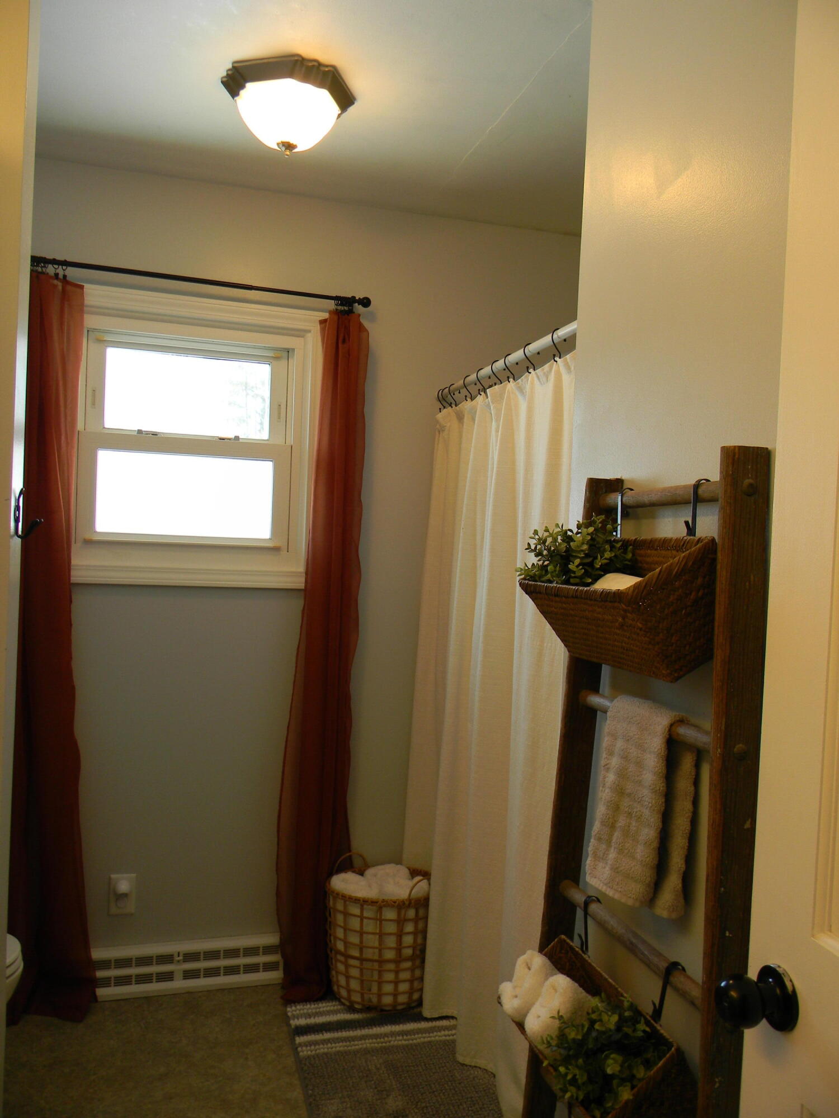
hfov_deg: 49.7
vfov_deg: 63.4
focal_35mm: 28
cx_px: 420
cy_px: 559
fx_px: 905
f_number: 3.5
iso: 95
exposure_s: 1/30
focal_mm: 5
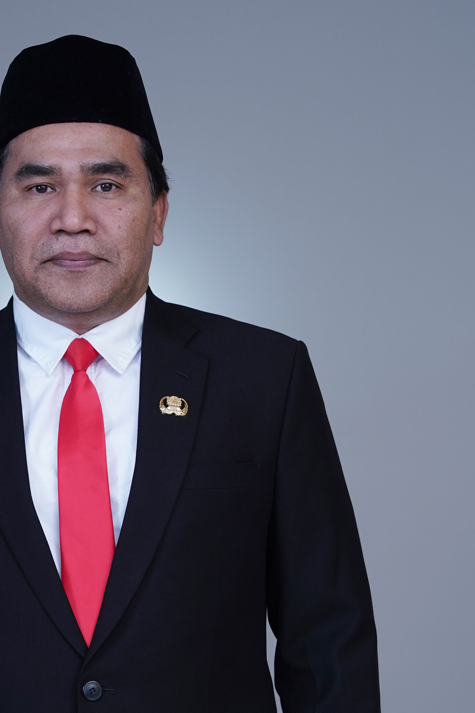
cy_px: 530
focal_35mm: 107
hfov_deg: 12.7
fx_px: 2118
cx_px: 74
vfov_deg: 19.0
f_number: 4.5
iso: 400
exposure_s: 1/125
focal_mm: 63
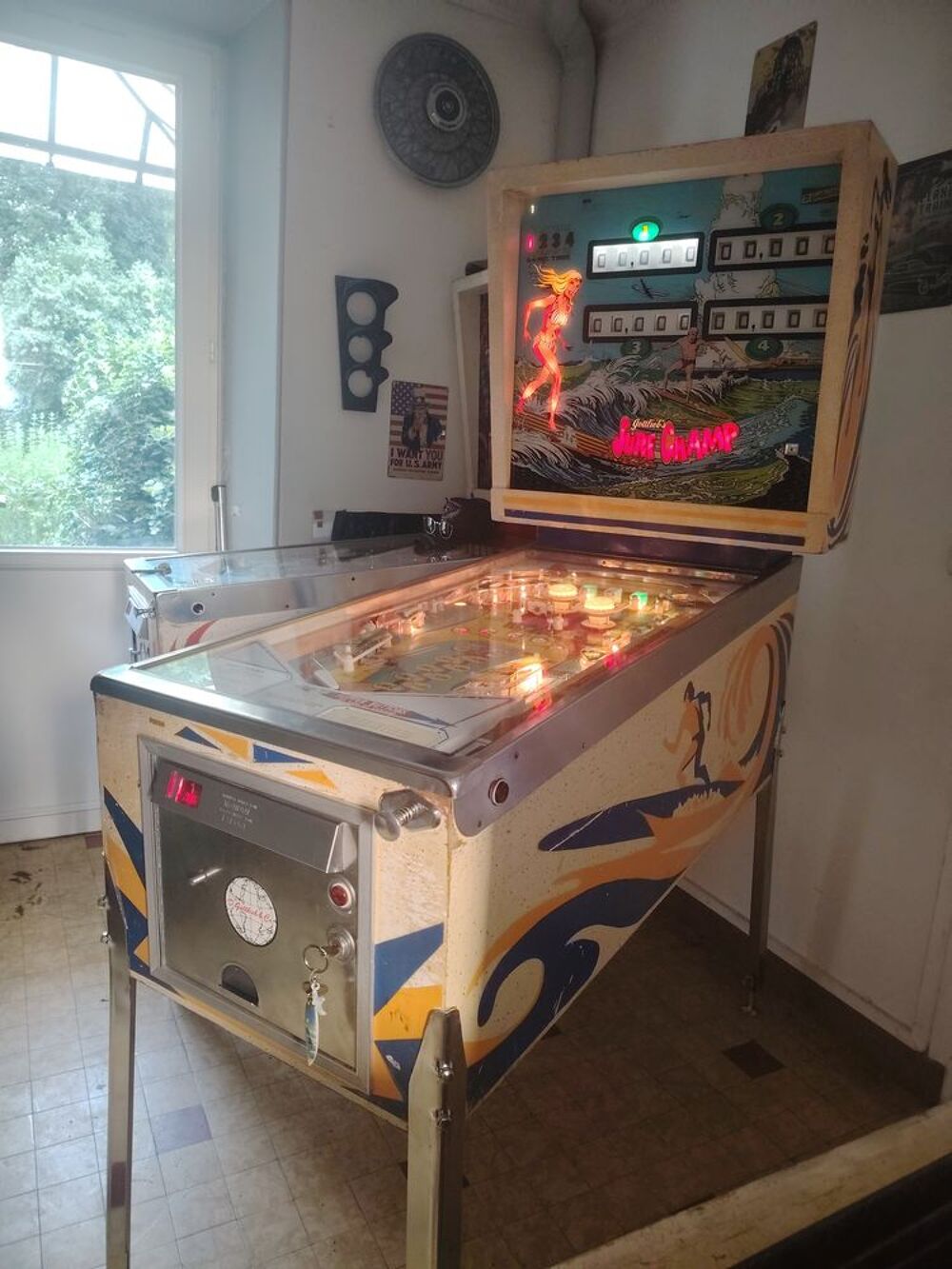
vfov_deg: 71.6
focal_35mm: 24
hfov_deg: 56.8
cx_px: 476
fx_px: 880
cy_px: 634
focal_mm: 5.25
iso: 2378
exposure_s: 1/100
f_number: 1.75
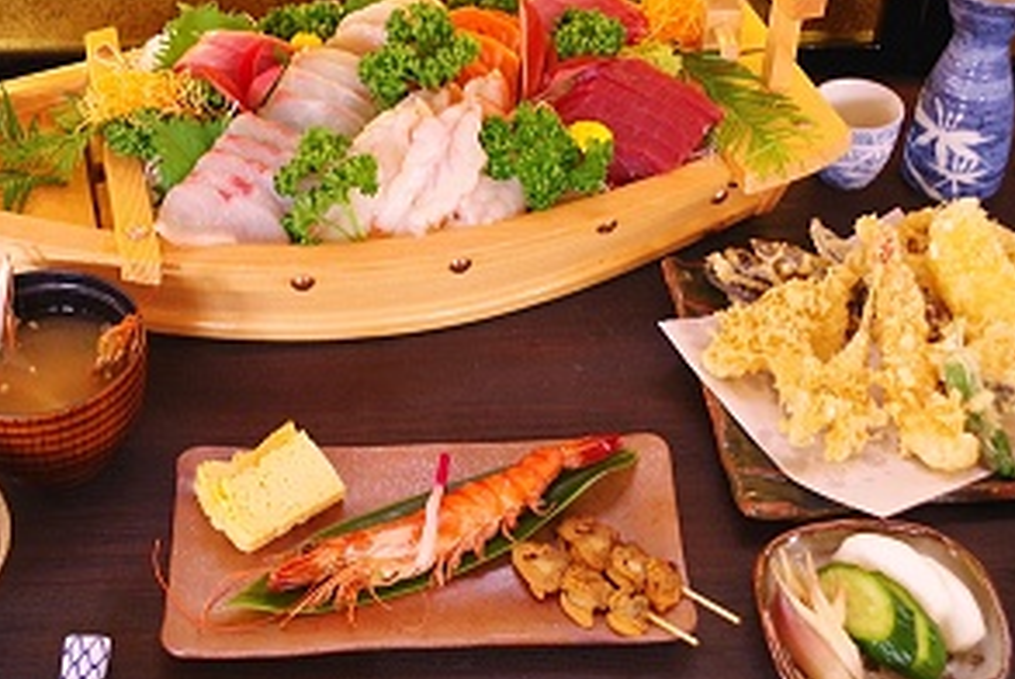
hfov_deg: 33.9
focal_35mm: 59
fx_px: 1661
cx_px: 412
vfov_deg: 23.0
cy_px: 249
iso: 800
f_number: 4
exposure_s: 1/15
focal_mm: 23
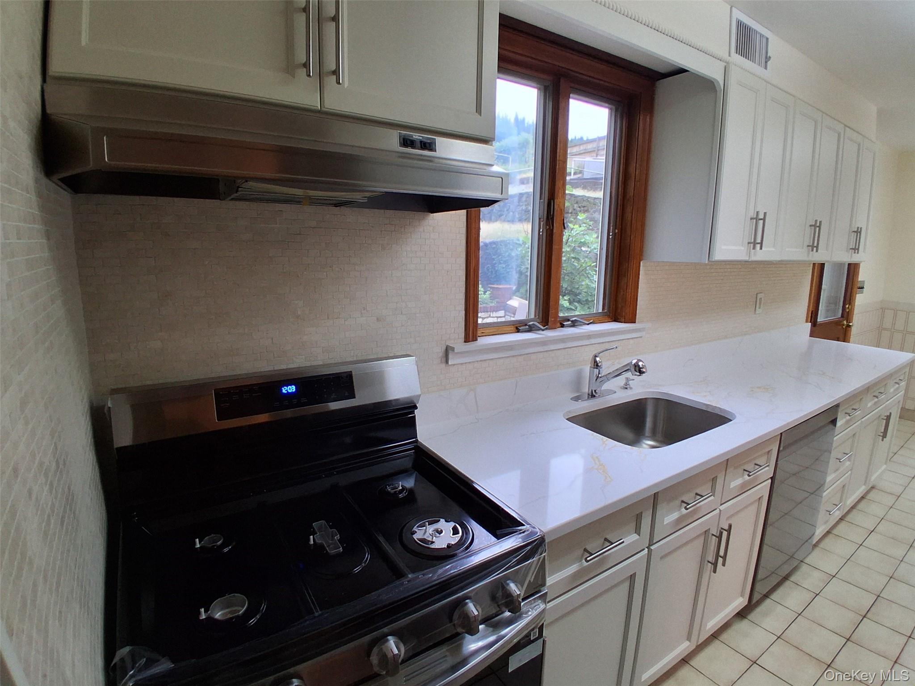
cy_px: 343
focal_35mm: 17
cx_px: 458
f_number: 2.2
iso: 160
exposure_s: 1/120
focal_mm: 1.4
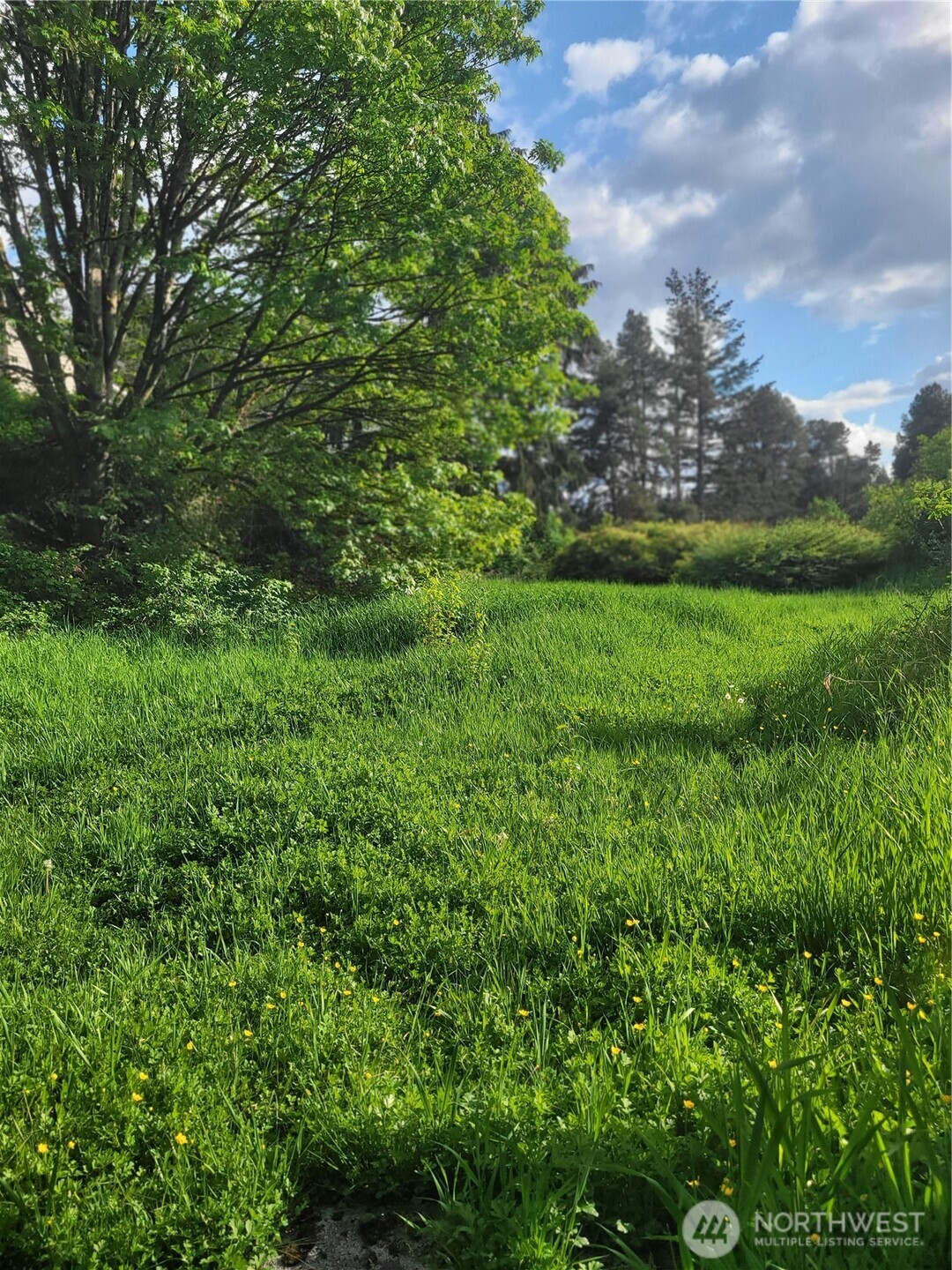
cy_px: 635
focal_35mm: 26
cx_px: 476
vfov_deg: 67.3
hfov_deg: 53.1
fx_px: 953
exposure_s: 1/1849
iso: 40
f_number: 1.8
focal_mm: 5.4
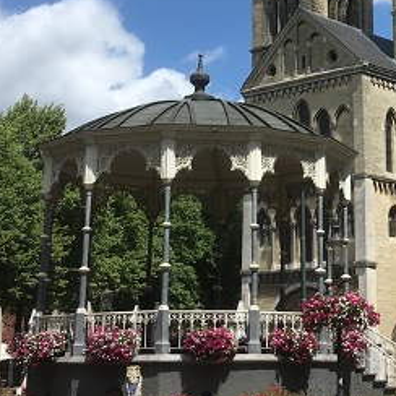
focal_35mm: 84
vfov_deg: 20.2
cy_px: 33
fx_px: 1087
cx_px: 299
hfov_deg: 20.5
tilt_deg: +15.7
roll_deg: -0.2
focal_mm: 4.15
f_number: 2.2
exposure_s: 1/2404
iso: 25
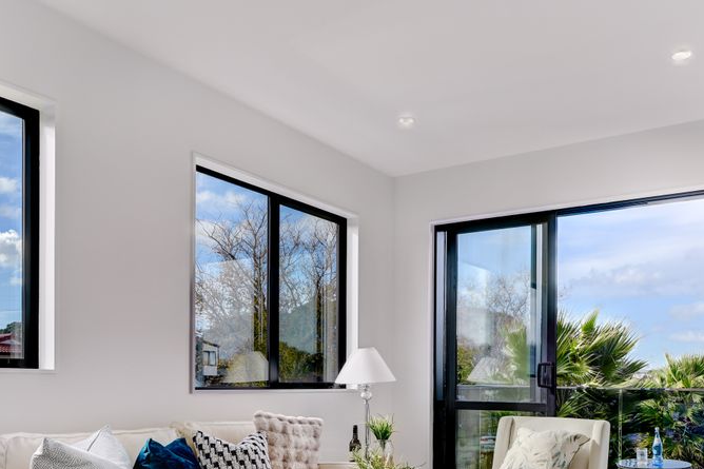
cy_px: 388
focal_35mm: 34
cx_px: 412
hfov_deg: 55.8
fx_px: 660
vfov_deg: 37.4
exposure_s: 1/50
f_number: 8
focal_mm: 17.4
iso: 100
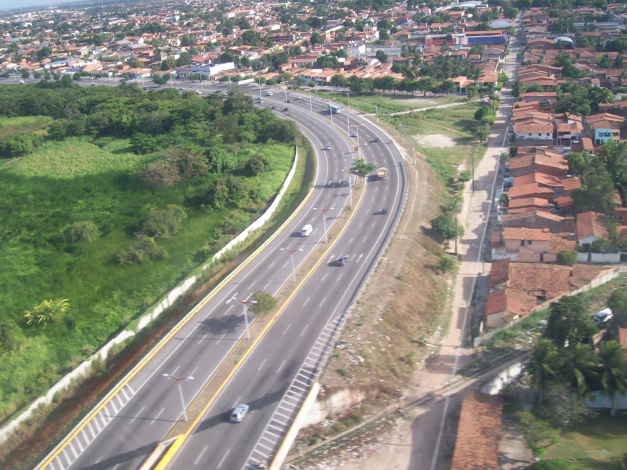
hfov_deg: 51.4
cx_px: 314
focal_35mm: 36
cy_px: 235
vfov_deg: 39.7
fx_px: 652
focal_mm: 6
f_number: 2.7
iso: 80
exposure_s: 1/126
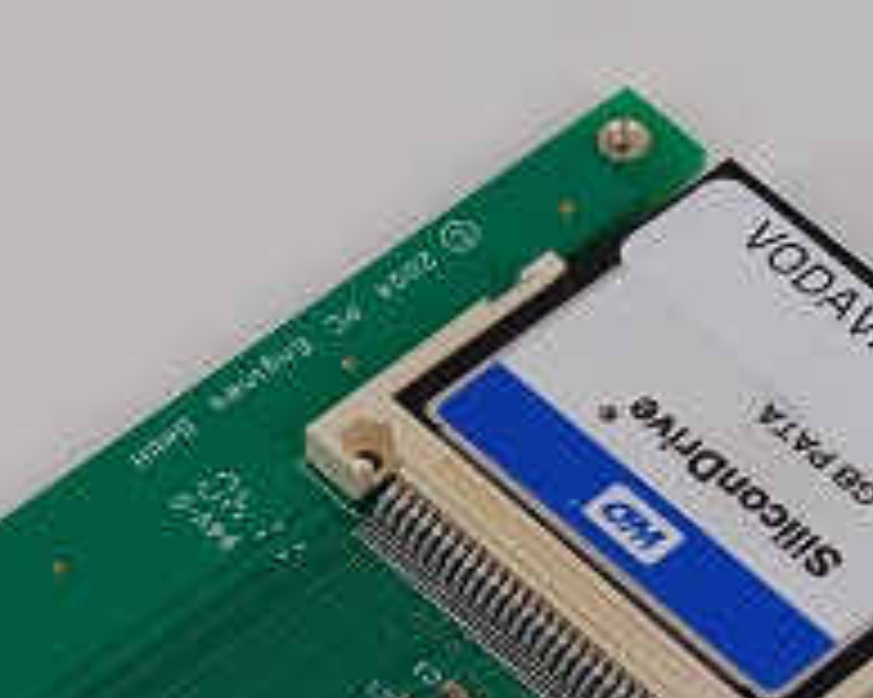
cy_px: 644
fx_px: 6210
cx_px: 472
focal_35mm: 240
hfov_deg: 8.0
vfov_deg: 6.4
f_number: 7.1
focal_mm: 55
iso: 200
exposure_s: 1/200
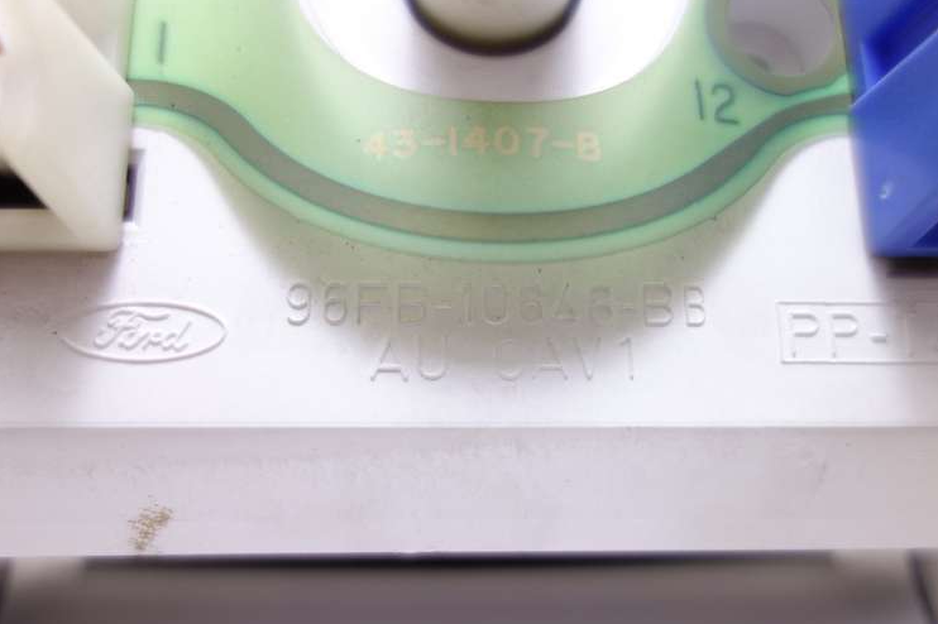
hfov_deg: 63.7
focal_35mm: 29
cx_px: 461
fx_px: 755
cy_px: 317
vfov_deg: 44.9
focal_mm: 10.4
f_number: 1.8
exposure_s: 1/40
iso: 125
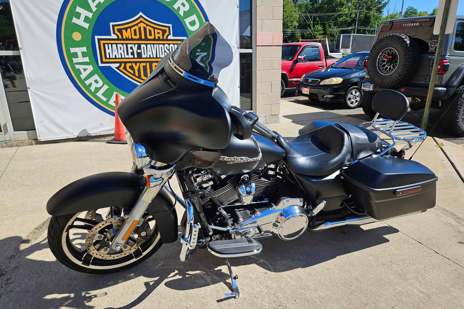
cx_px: 236
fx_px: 322
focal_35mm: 25
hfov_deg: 71.5
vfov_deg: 51.3
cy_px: 149
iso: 25
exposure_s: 1/1380
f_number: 1.8
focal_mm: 5.4
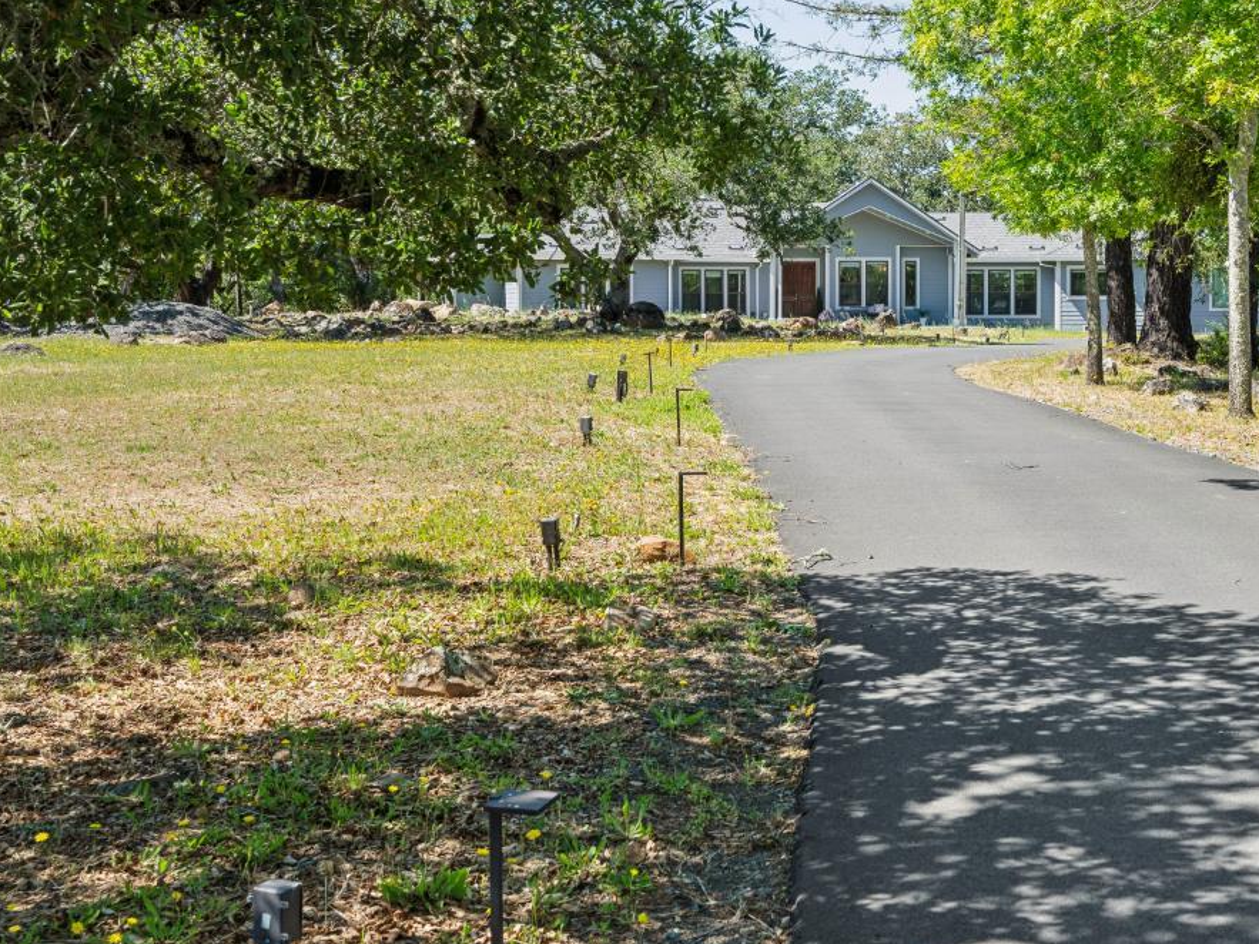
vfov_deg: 29.4
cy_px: 299
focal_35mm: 49
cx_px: 905
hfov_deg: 38.2
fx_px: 1782
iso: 250
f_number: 9
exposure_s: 1/200
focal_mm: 30
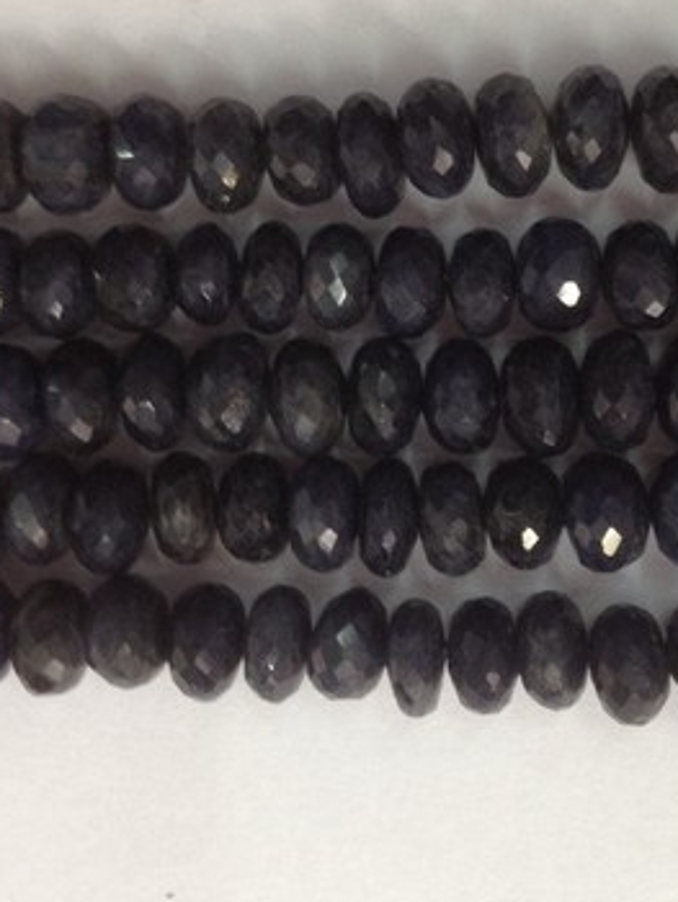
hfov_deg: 29.1
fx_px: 1304
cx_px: 411
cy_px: 348
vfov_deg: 38.0
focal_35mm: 50
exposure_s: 1/20
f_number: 2.4
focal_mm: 4.28
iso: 80
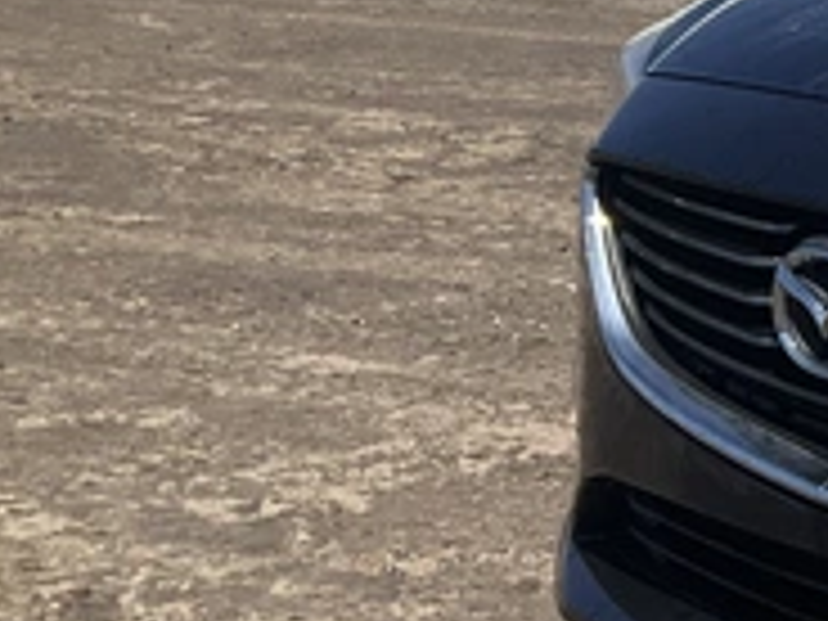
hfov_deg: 14.1
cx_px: 1638
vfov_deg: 12.6
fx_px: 2823
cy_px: 268
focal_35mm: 118
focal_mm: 3
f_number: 1.8
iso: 25
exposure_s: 1/3534
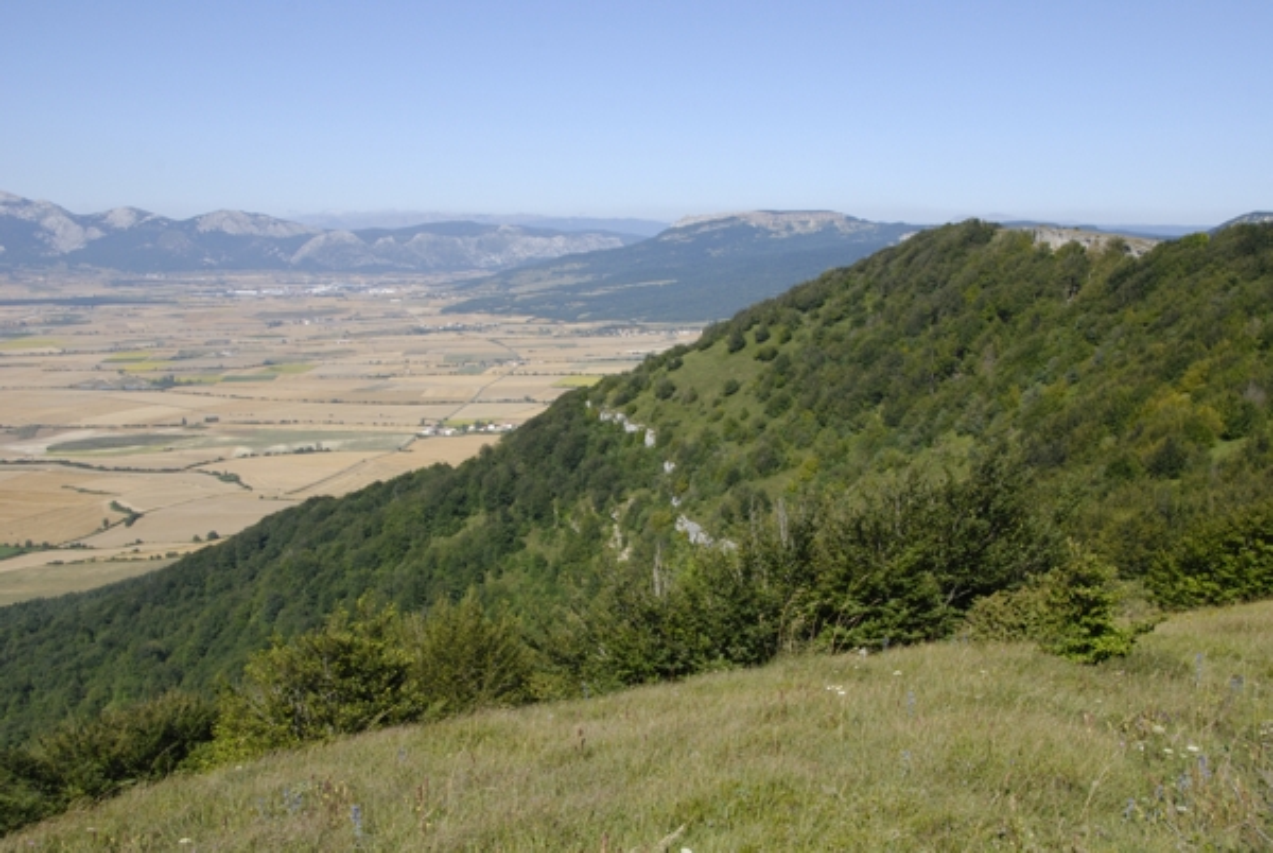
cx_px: 636
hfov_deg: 49.5
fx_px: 1381
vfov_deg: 34.3
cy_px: 426
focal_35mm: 39
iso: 400
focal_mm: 26
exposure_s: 1/400
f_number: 13
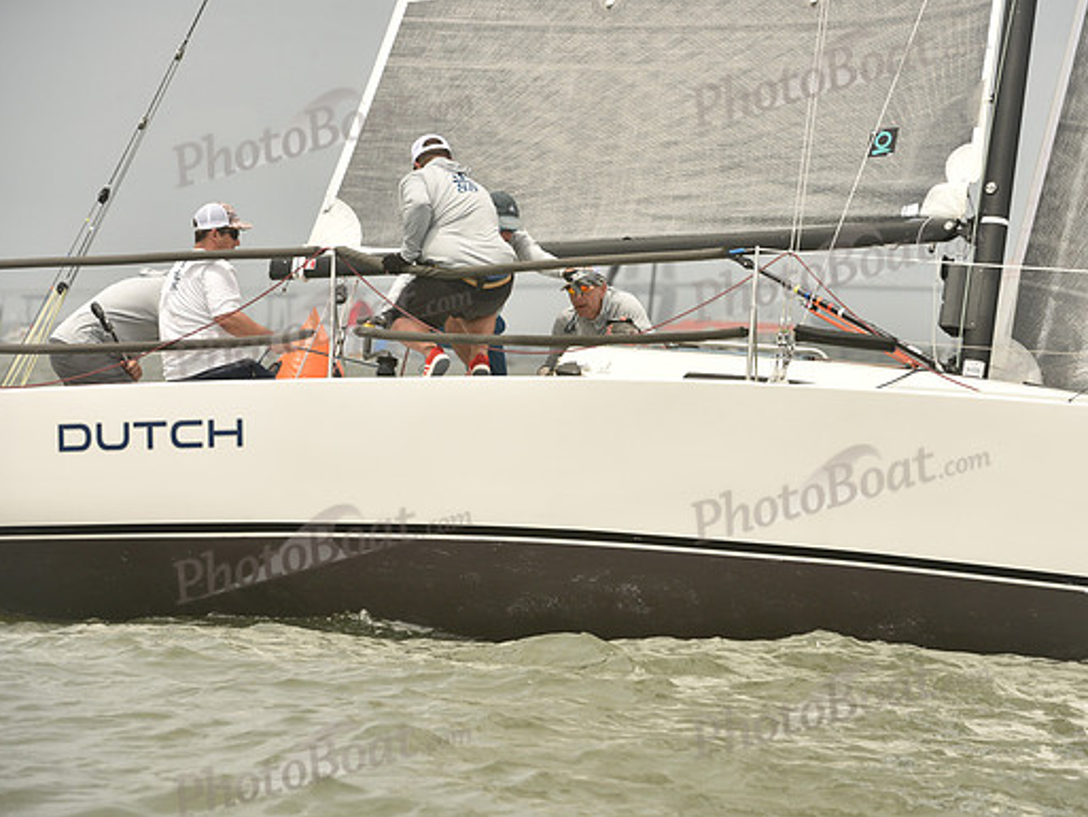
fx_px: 8205
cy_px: 408
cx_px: 583
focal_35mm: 261
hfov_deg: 7.6
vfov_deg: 5.7
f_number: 9
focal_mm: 240
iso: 320
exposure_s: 1/1000
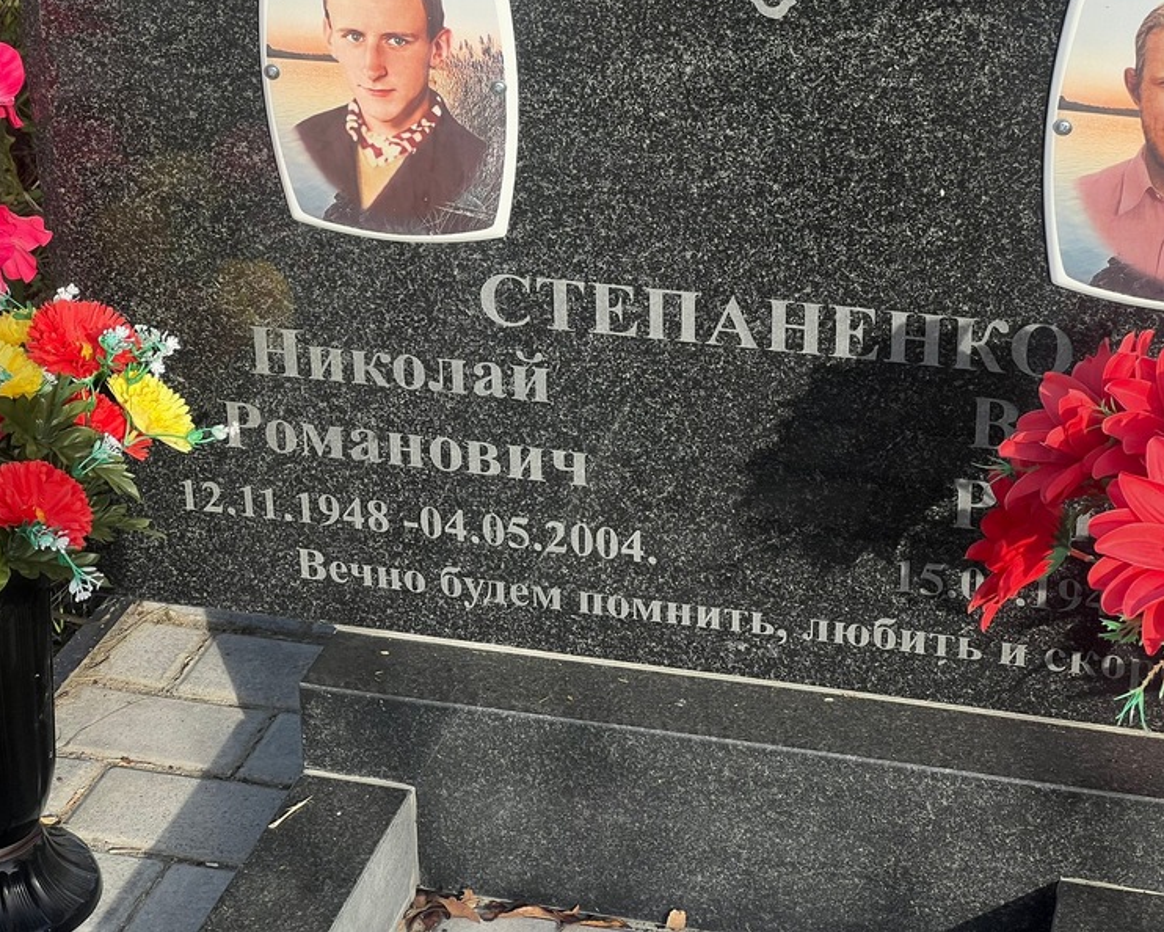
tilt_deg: -25.9
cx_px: 562
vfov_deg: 19.0
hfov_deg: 23.6
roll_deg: +1.7
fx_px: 2791
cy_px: 463
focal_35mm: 81
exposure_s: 1/595
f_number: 2.8
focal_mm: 9
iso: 32
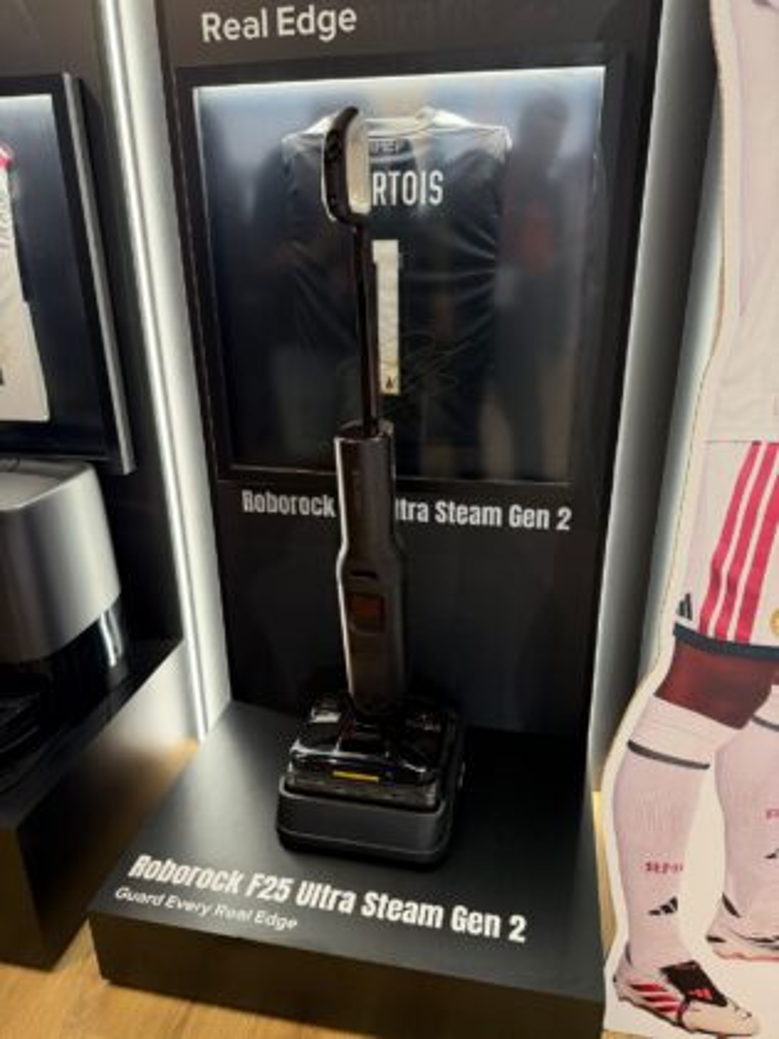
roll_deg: +1.0
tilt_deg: -22.8
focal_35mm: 24
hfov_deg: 56.8
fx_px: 720
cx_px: 390
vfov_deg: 71.6
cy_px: 520
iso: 250
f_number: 1.78
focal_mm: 6.76
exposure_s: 1/100
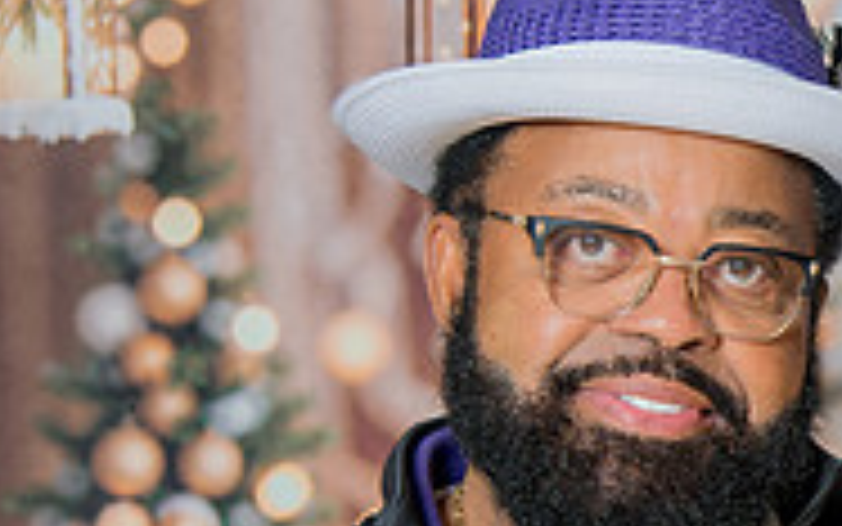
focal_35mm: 184
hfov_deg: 11.2
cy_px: 347
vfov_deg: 7.1
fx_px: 4224
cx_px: 1011
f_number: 4
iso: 100
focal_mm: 52
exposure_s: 1/200
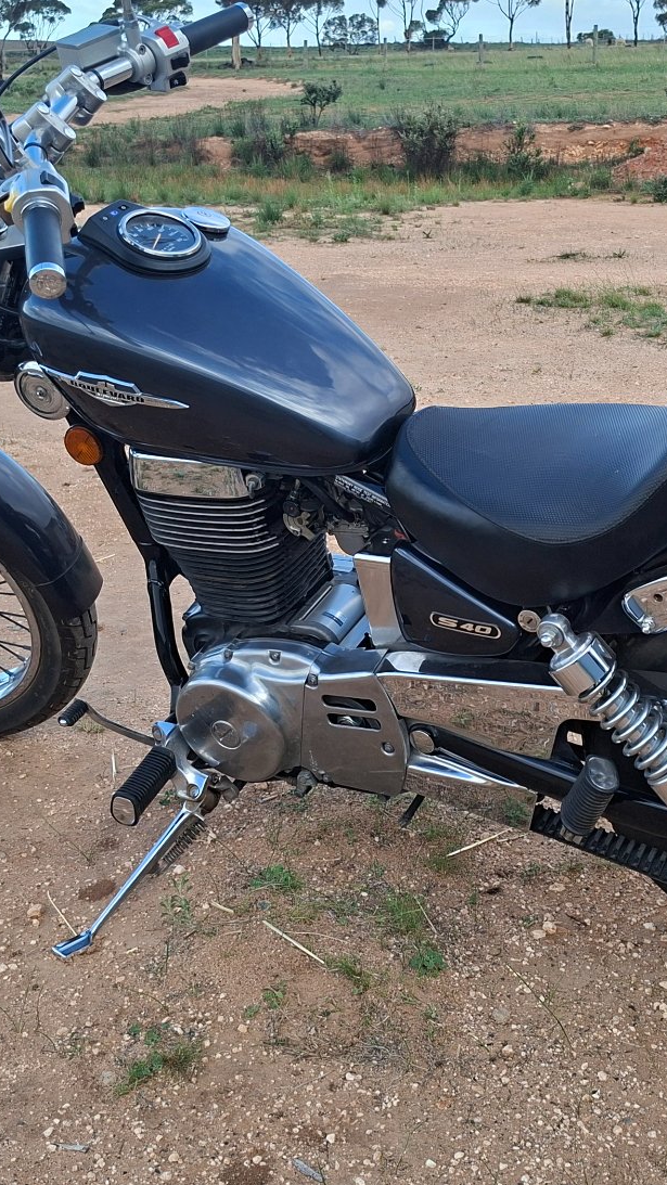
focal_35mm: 44
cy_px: 564
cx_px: 422
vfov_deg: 46.4
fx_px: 1383
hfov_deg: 27.0
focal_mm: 5.54
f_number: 1.8
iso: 50
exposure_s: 1/616
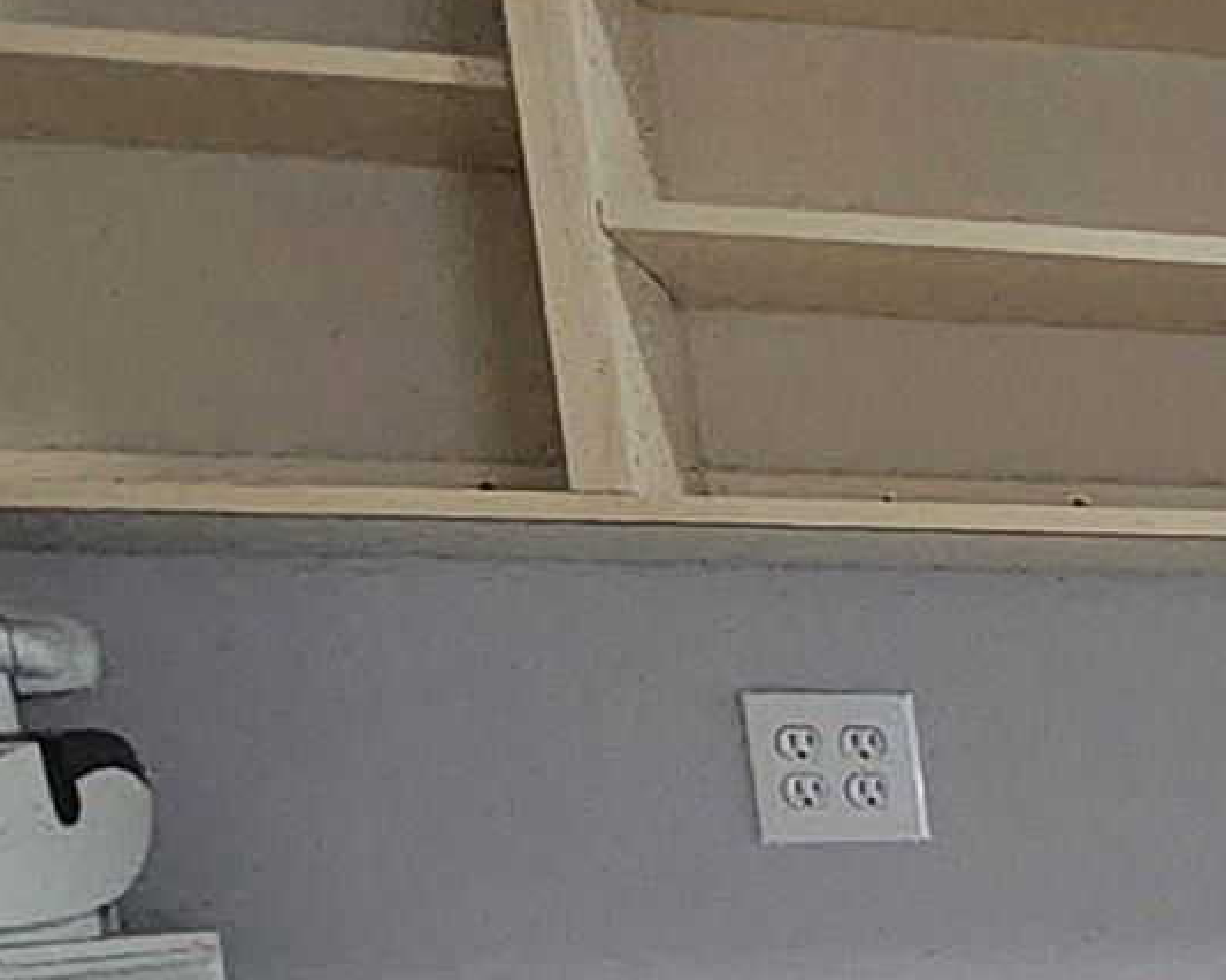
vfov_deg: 20.3
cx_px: 2332
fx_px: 2503
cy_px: 1258
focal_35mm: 69
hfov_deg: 19.1
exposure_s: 1/60
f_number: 2.2
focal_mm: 1.13
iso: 160
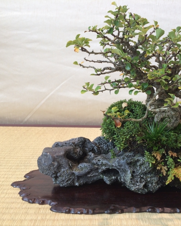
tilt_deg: -9.0
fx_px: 255
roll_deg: -1.7
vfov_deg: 47.9
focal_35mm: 38
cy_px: 113
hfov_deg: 38.8
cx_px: 117
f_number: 2.2
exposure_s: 1/60
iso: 50
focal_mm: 4.15
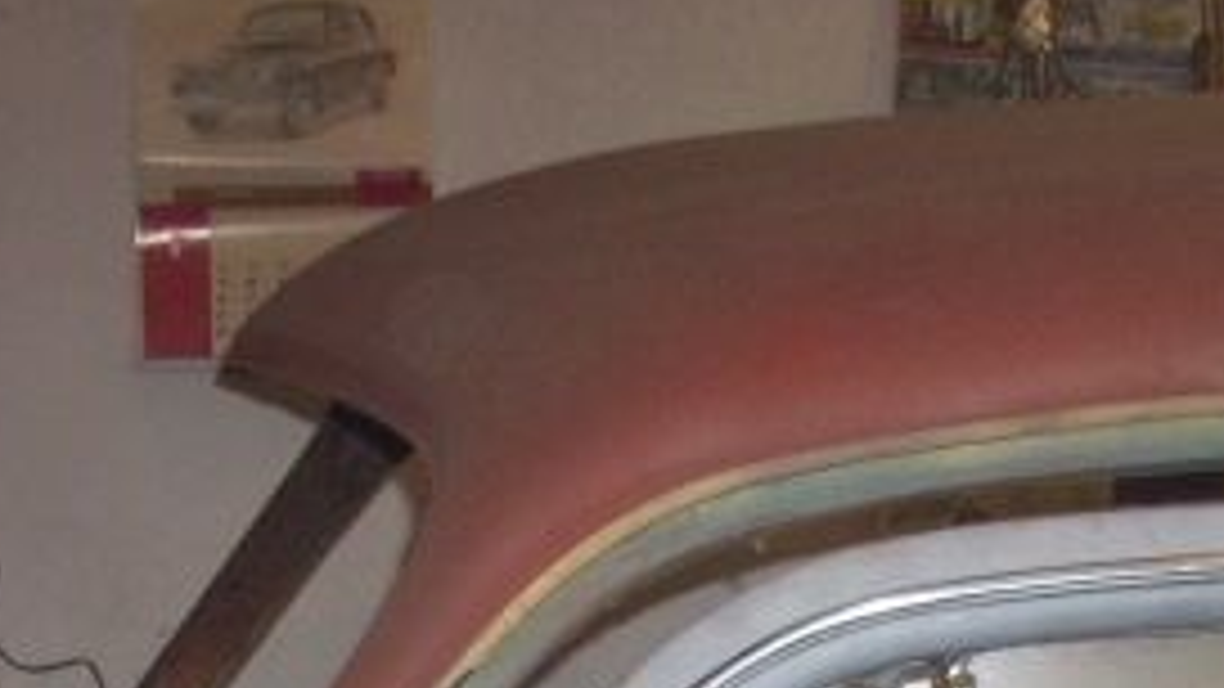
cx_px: 680
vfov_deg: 10.3
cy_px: 1221
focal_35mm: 111
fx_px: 3603
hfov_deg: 19.3
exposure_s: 1/60
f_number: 2.8
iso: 200
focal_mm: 6.2
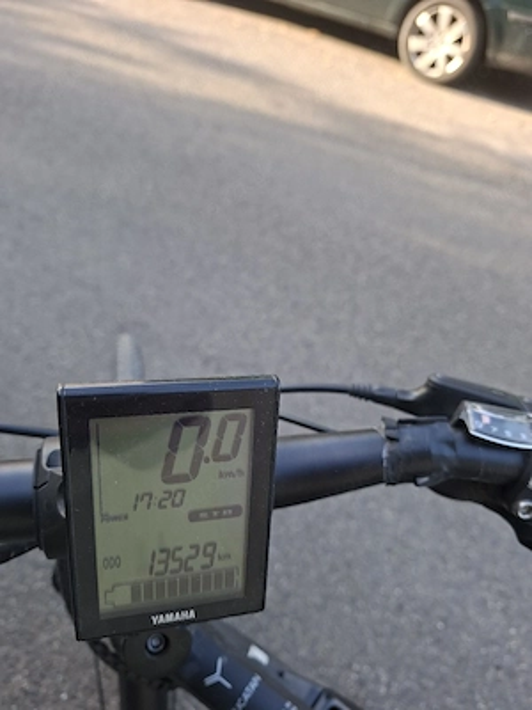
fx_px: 471
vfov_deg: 73.9
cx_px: 266
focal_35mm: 23
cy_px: 355
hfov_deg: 58.9
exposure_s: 1/120
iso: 50
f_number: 1.8
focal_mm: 5.54
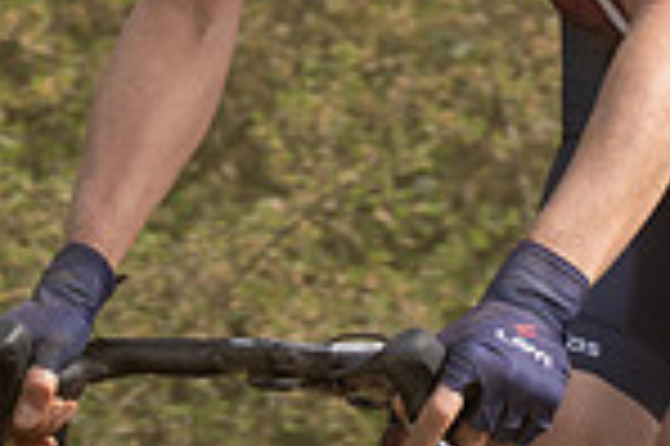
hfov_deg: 5.5
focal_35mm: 375
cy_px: -280
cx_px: 393
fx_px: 6971
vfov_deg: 3.6
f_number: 5
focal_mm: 70
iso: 250
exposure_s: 1/1000
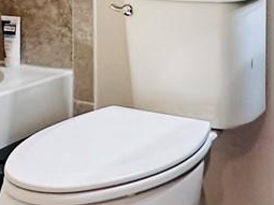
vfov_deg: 15.7
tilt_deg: +0.3
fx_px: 696
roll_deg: +0.0
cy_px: -85
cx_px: 183
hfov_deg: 22.2
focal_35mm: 88
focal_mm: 2.22
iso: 320
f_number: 2.2
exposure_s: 1/120
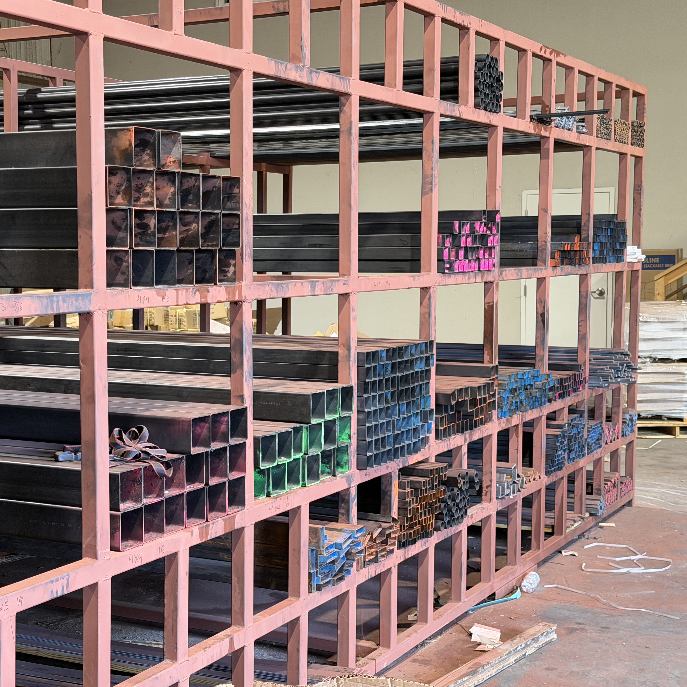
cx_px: 275
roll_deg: +0.3
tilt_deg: -4.6
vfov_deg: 29.6
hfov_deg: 29.5
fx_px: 1302
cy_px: 344
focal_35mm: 58
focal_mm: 6.76
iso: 250
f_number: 1.78
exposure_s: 1/45
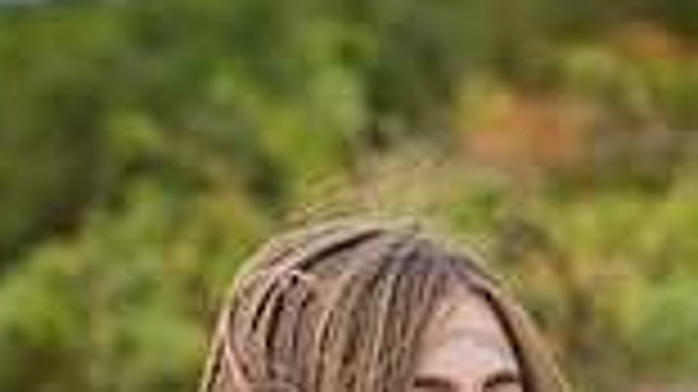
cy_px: 856
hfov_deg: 7.1
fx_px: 5624
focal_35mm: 304
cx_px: 477
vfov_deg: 3.9
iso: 800
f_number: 5.6
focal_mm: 100
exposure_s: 1/500
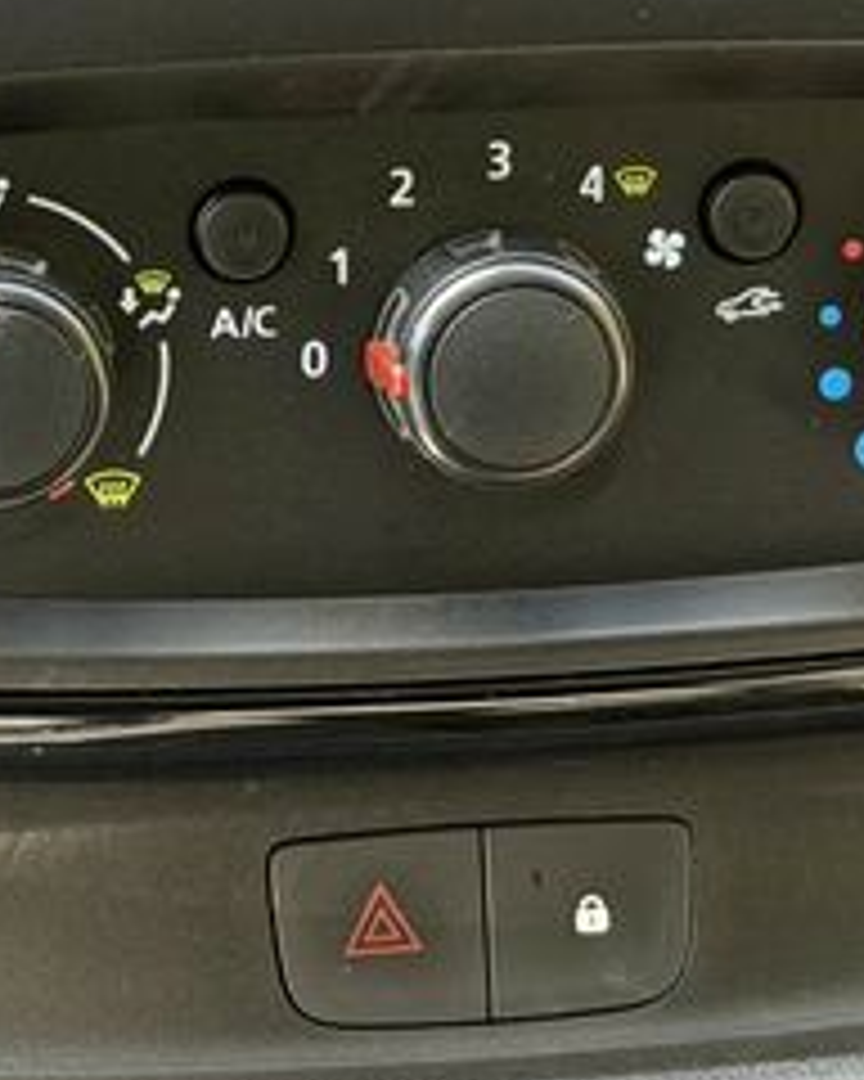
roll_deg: -3.2
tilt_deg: -24.8
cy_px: 126
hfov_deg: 9.9
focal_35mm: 156
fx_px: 4986
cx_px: 446
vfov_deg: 12.3
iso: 200
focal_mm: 6.76
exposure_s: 1/109
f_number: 1.78
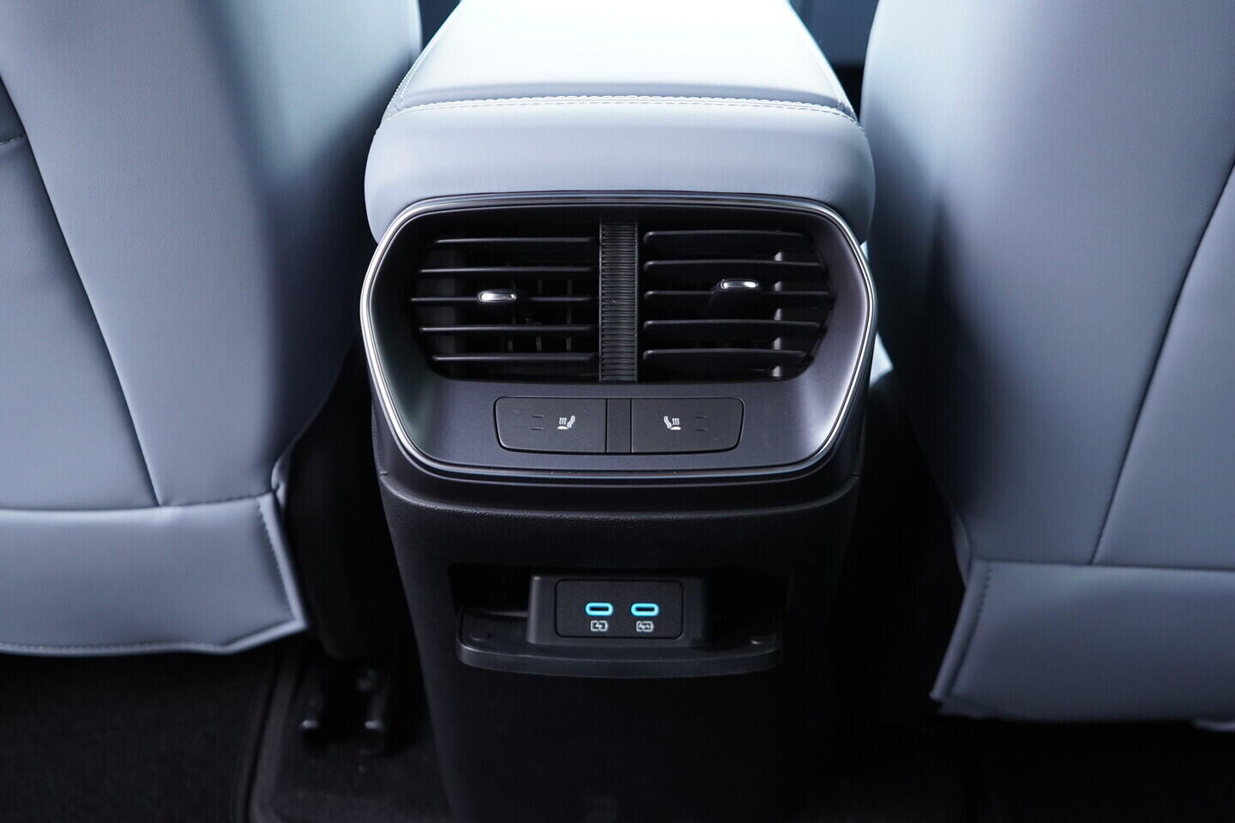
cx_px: 618
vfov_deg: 36.9
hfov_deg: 53.1
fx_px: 1235
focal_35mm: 36
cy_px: 412
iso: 800
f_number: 2.8
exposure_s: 1/40
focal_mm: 24
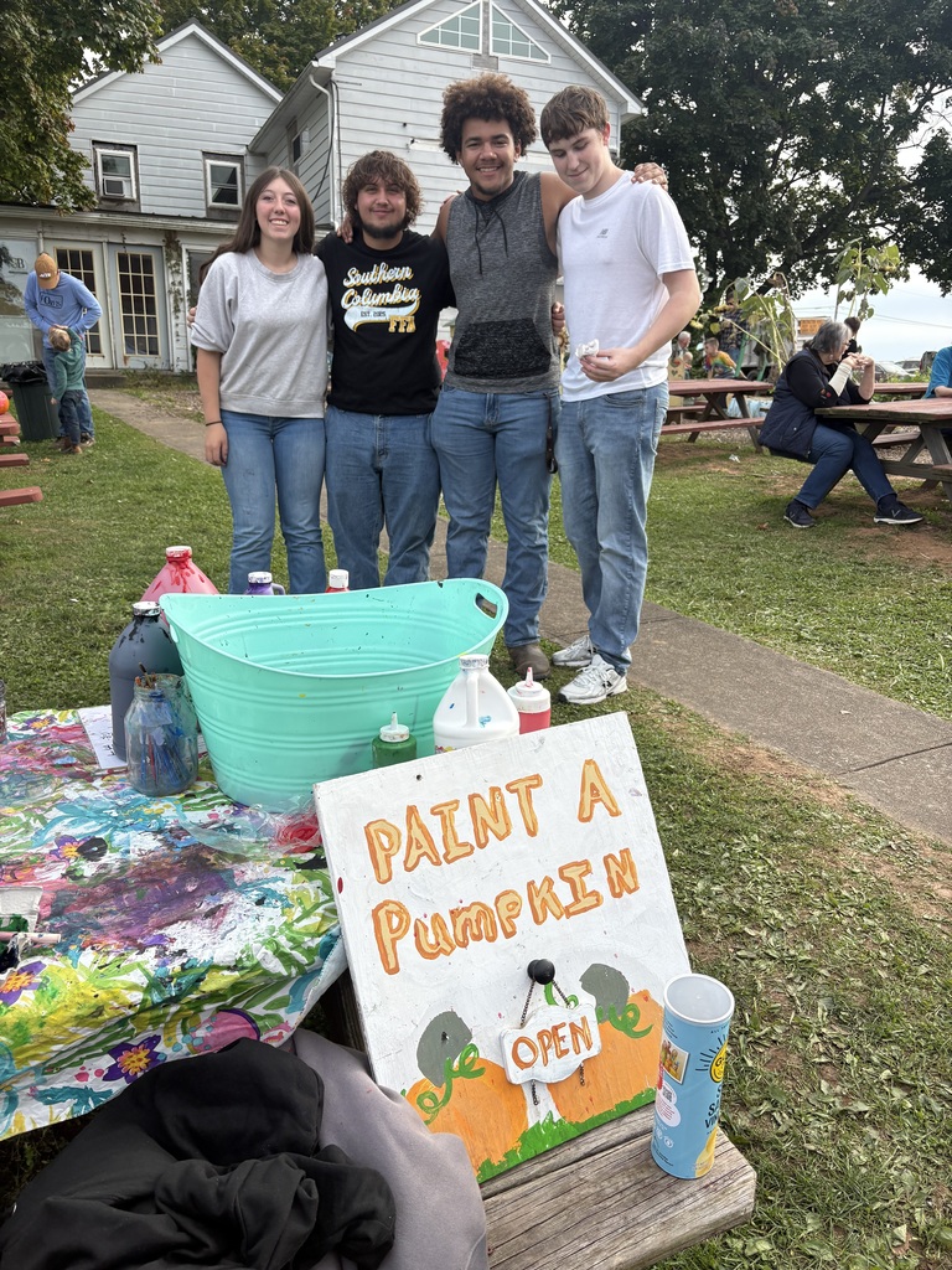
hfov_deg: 53.1
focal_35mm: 26
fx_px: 953
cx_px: 476
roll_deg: -2.1
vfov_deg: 67.3
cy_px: 635
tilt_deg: -15.3
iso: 50
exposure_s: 1/1155
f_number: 1.6
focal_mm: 5.96
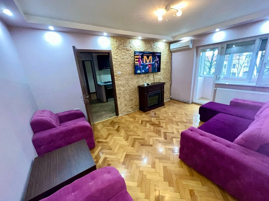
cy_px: 100
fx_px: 101
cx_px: 134
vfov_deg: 89.9
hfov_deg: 106.2
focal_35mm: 13
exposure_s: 1/50
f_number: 1.8
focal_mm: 1.57
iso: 125
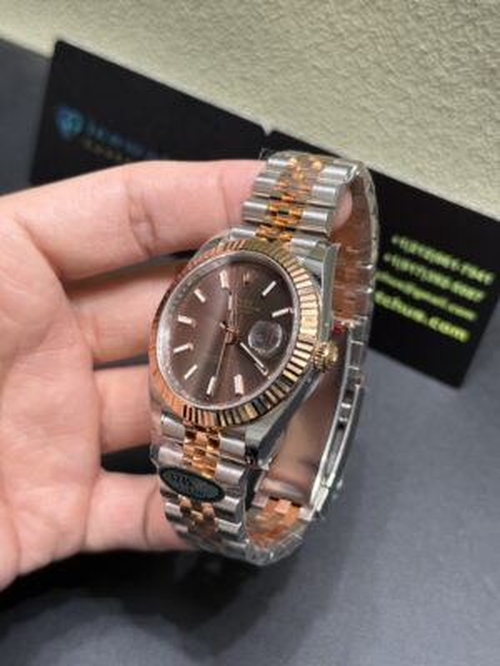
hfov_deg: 30.3
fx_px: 924
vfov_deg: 39.7
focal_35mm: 48
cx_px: 250
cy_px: 333
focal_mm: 6.76
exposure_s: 1/100
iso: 100
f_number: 1.78
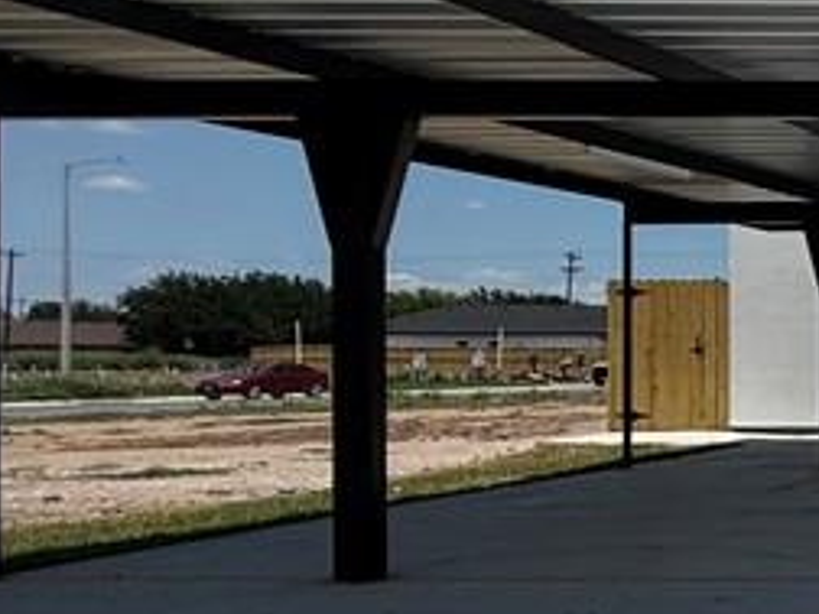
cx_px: 1521
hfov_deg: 20.9
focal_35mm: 57
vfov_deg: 25.6
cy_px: 364
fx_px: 1349
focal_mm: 2.22
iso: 64
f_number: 2.2
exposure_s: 1/6803
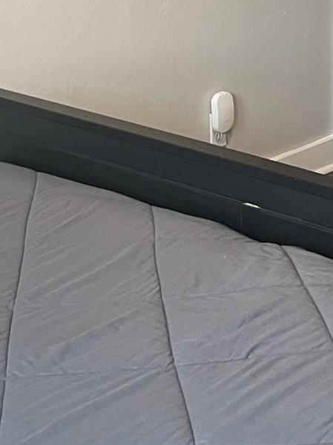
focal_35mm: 100
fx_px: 1283
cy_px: -62
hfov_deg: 14.7
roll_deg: +0.5
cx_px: 285
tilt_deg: -8.0
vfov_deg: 18.8
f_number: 1.6
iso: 125
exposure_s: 1/97
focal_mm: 5.1
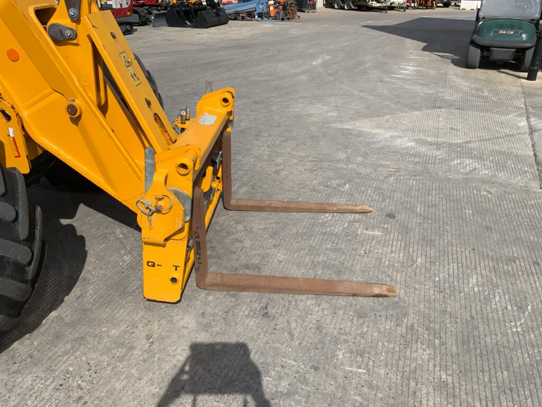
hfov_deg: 61.7
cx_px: 271
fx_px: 454
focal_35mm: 29
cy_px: 204
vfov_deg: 48.2
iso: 20
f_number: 1.8
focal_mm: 3
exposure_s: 1/2959
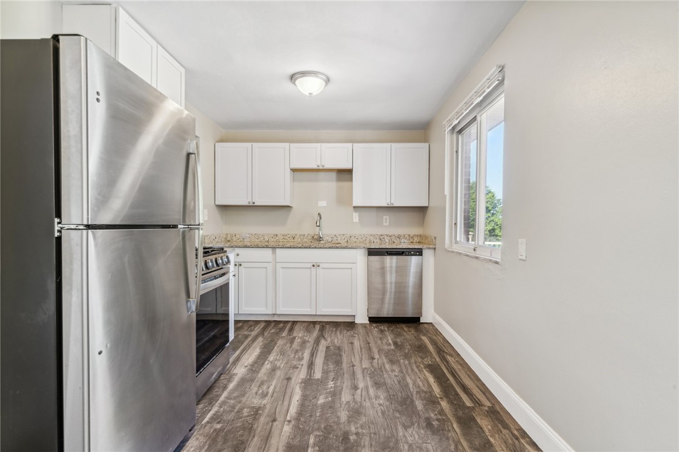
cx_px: 340
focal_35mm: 16
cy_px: 226
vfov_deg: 73.7
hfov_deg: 96.8
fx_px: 302
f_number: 11
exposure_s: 1/1.25
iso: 50
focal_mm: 16
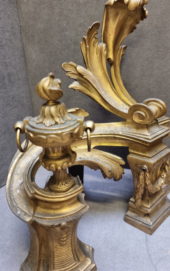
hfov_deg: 47.4
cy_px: 135
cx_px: 99
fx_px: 193
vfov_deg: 70.4
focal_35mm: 26
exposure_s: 1/40
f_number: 1.8
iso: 500
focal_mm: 6.7
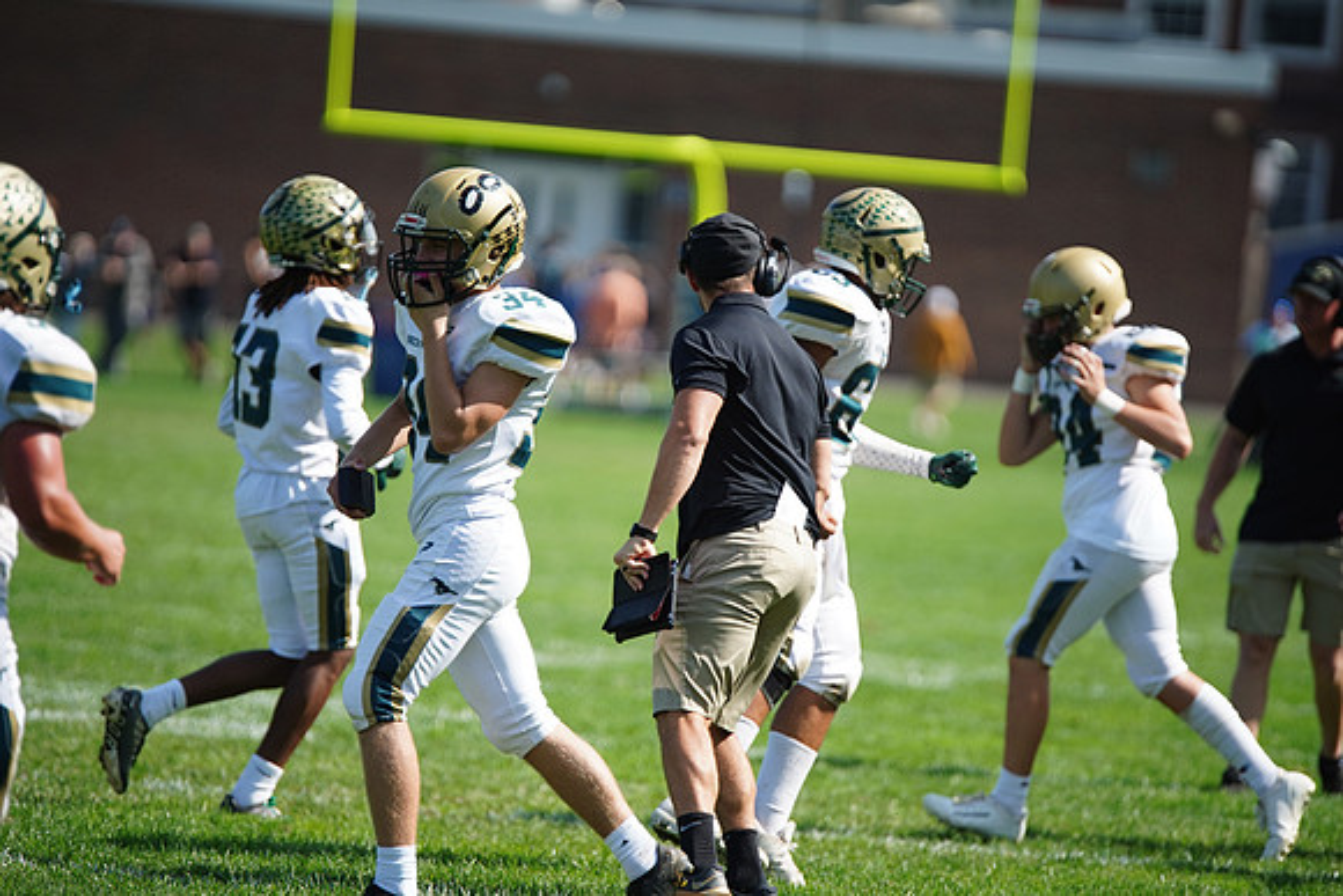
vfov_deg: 4.6
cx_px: 672
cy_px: 448
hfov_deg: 6.9
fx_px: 11194
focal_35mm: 300
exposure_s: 1/3200
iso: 400
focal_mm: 300
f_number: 2.8
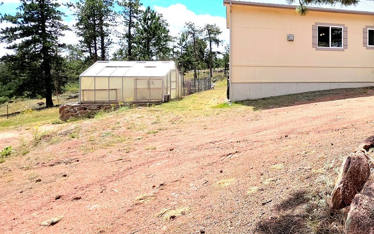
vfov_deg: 49.9
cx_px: 317
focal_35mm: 24
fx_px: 245
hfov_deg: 65.5
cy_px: 72
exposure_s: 1/769
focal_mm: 2.2
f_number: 1.9
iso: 20
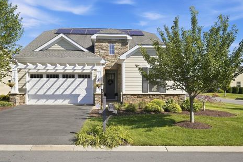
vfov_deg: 47.0
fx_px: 186
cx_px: 114
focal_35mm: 28
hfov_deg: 66.3
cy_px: 83
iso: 400
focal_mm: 25.5
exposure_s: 1/1000
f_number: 8
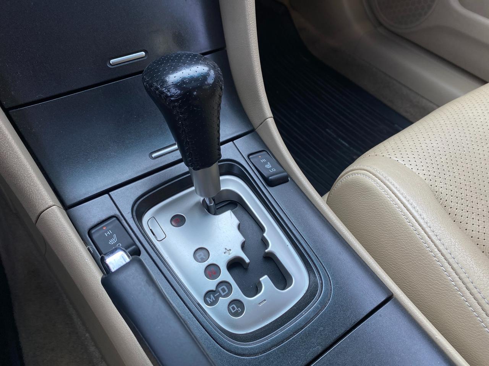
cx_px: 244
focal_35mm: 26
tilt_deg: -49.0
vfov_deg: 53.1
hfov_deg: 67.3
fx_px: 367
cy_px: 183
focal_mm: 4.25
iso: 32
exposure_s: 1/135
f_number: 1.8
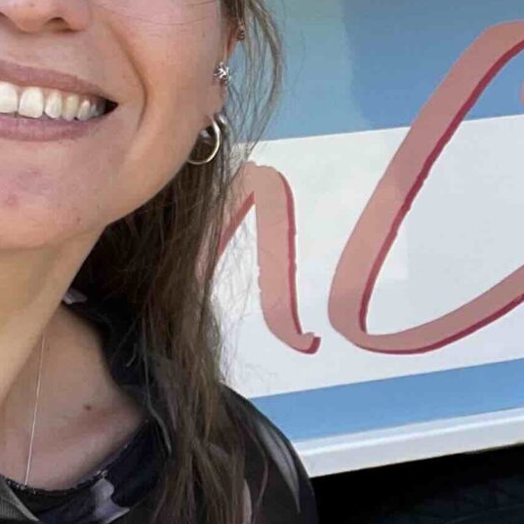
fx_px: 1661
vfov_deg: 17.9
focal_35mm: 97
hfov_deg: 16.9
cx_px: 682
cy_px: 333
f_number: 2.2
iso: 25
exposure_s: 1/171
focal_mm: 2.71
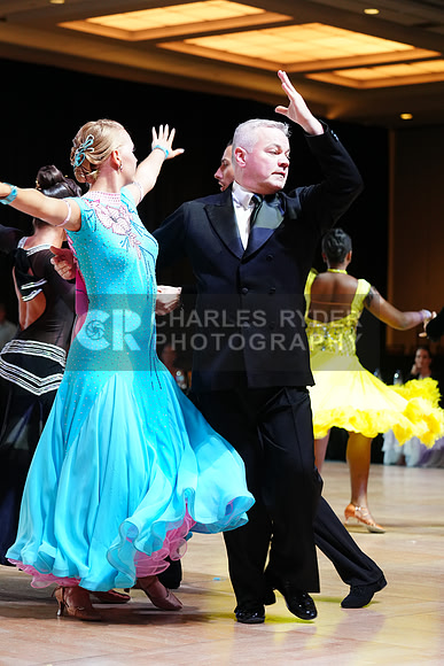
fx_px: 1793
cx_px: 222
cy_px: 333
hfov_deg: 14.1
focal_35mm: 97
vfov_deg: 21.0
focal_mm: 97
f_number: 4
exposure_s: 1/250
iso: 2500
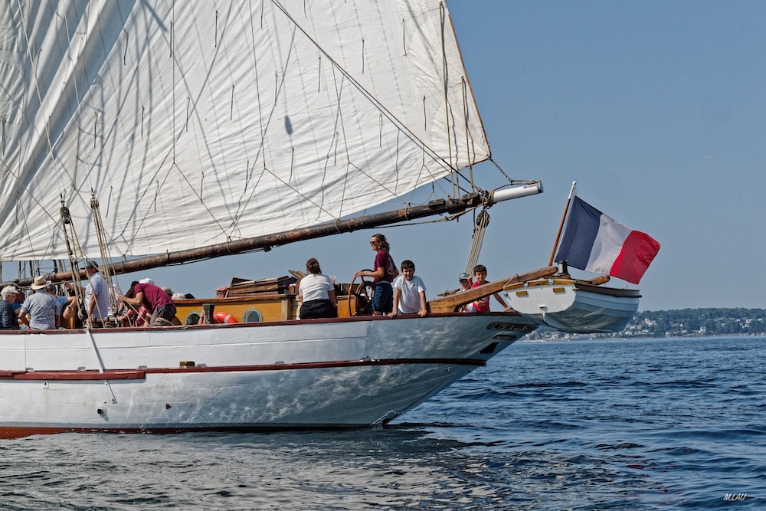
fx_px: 1809
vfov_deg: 16.1
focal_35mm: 85
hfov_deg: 23.9
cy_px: 256
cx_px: 383
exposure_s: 1/1250
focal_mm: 85
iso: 400
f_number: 13
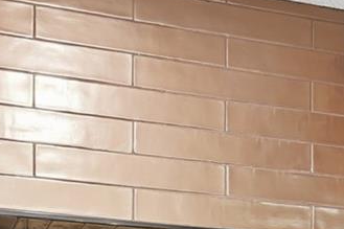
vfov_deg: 16.0
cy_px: 445
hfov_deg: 29.3
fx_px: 649
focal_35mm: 68
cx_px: 100
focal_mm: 14
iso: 400
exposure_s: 1/60
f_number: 8
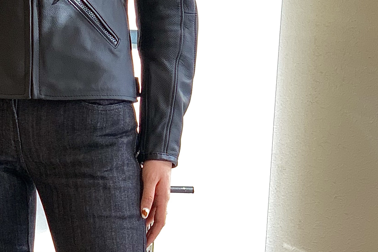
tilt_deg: -5.4
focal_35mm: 133
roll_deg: -2.8
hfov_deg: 15.3
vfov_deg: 10.2
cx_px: 75
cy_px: 236
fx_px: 1396
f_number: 2.4
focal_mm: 6
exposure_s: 1/84
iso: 125
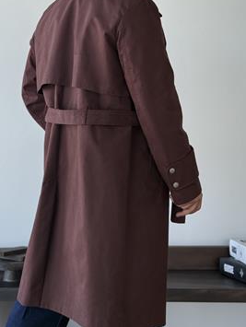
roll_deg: +0.0
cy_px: 89
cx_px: 96
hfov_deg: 20.4
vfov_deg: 26.7
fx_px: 681
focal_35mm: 72
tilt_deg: +3.3
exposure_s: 1/221
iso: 64
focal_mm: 6.76
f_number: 1.78
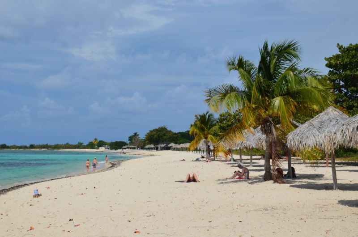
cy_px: 118
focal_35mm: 72
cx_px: 179
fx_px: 715
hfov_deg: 28.1
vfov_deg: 18.8
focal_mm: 48
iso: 100
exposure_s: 1/200
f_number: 13
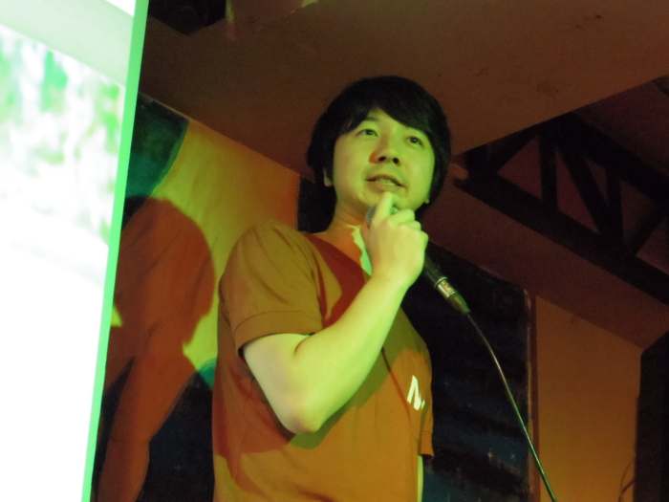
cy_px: 251
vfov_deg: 21.6
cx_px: 334
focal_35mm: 68
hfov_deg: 28.6
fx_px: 1314
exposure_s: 1/80
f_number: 4.5
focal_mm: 12.3
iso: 4000
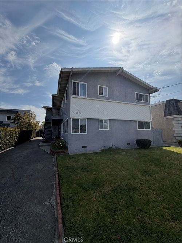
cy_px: 122
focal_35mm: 14
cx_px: 91
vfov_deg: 102.1
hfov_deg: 85.7
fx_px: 98
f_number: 2.2
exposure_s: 1/1848
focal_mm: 2.22
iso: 20
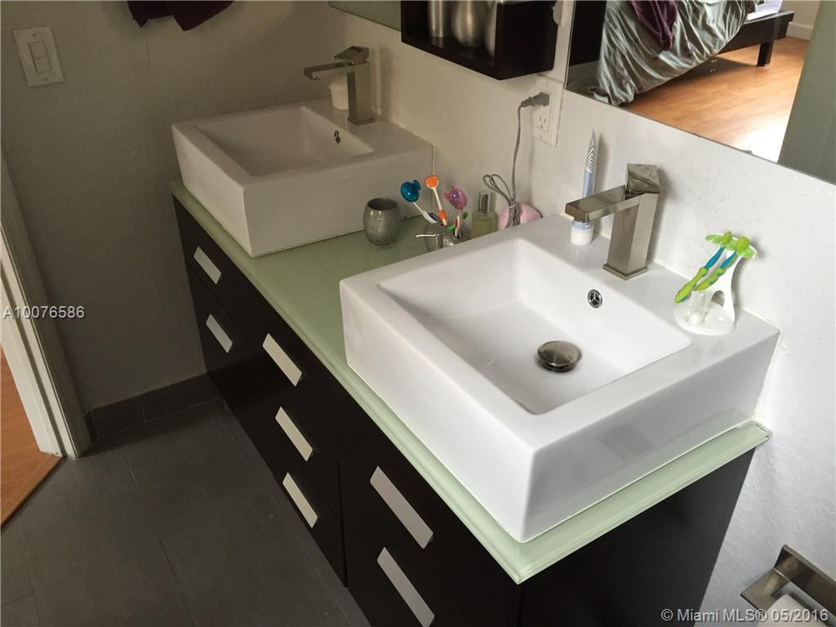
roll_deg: -1.5
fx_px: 700
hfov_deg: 61.7
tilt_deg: -33.1
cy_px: 314
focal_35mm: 29
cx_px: 418
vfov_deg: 48.2
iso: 100
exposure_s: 1/30
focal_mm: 4.15
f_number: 2.2
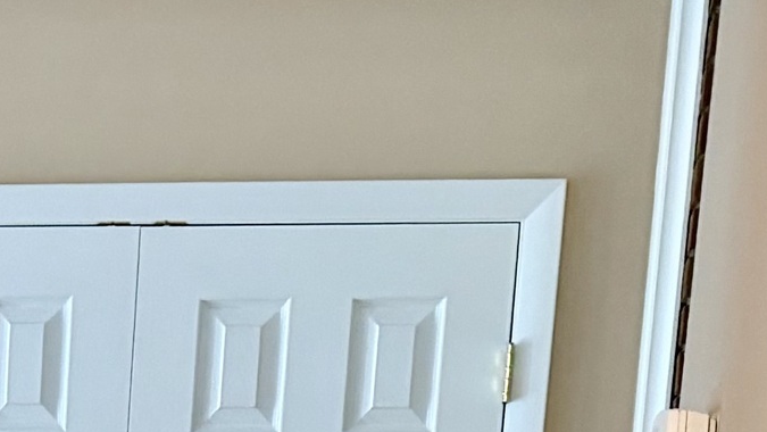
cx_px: -166
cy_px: 1155
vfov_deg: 8.9
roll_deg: -1.5
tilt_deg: -11.2
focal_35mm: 119
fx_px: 2421
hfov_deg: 17.2
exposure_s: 1/60
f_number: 1.78
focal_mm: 6.76
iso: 500
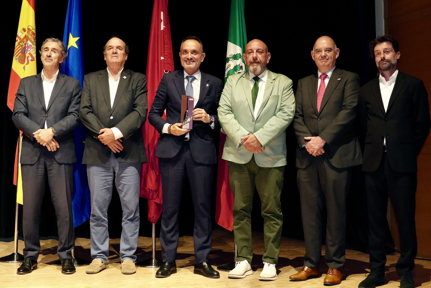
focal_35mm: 45
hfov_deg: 43.6
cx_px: 216
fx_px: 539
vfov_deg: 29.9
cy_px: 144
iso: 3200
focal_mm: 30
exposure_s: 1/160
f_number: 4
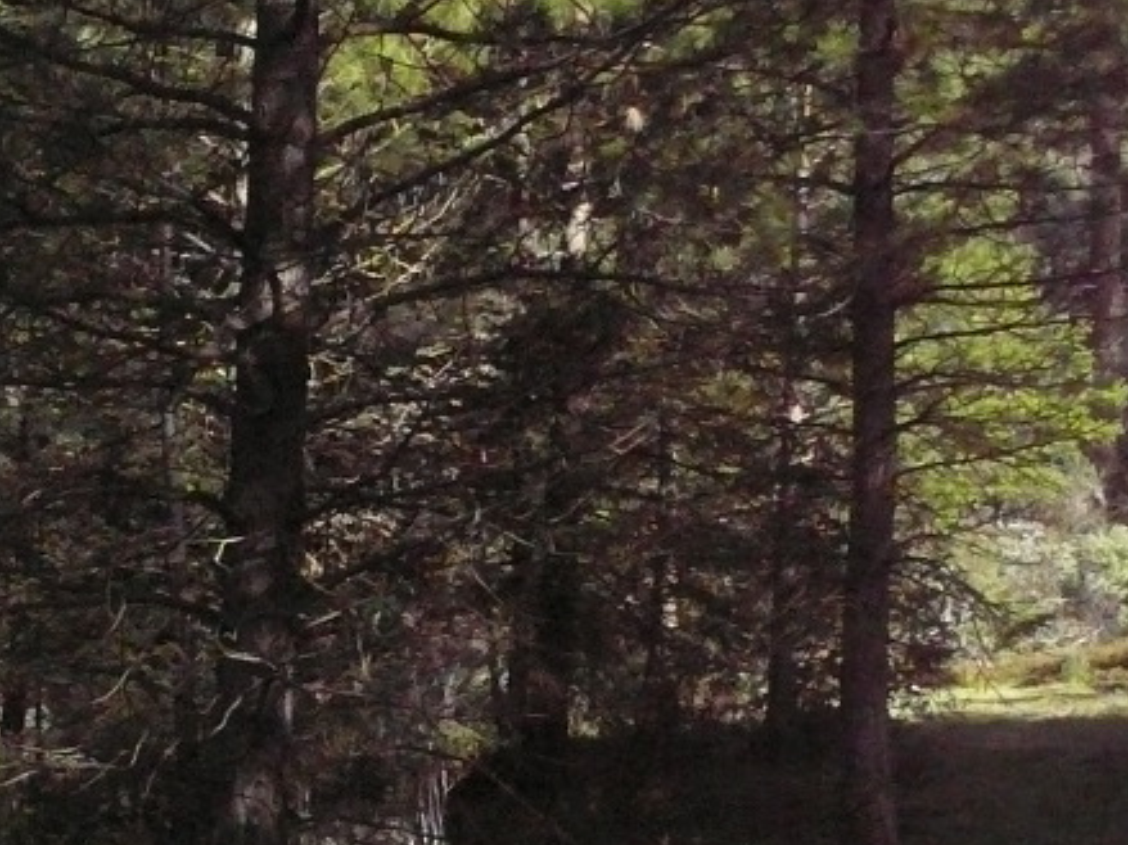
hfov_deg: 17.5
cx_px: -514
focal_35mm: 102
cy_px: 858
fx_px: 3323
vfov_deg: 14.3
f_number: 5
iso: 400
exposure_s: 1/500
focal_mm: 5.2
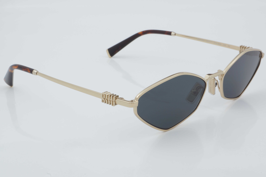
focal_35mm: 75
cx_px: 133
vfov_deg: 18.2
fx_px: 554
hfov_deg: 27.0
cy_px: 88
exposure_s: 1/4
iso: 100
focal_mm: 50
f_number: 32
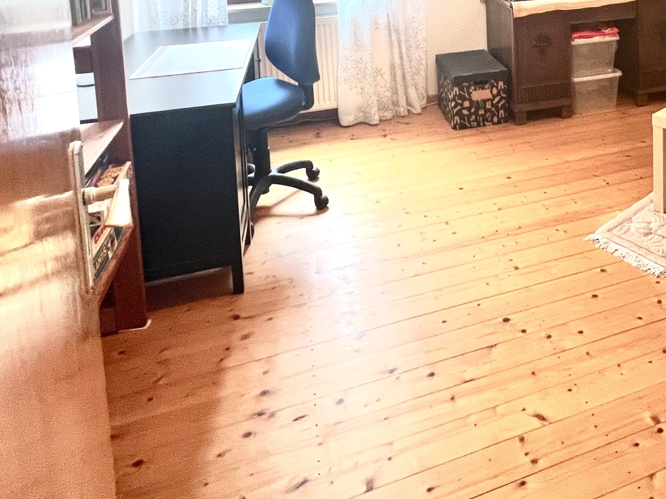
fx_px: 558
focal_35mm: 29
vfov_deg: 39.9
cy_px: -40
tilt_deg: -6.5
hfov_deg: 57.6
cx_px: 520
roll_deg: +1.5
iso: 160
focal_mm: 1.57
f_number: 1.8
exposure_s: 1/50
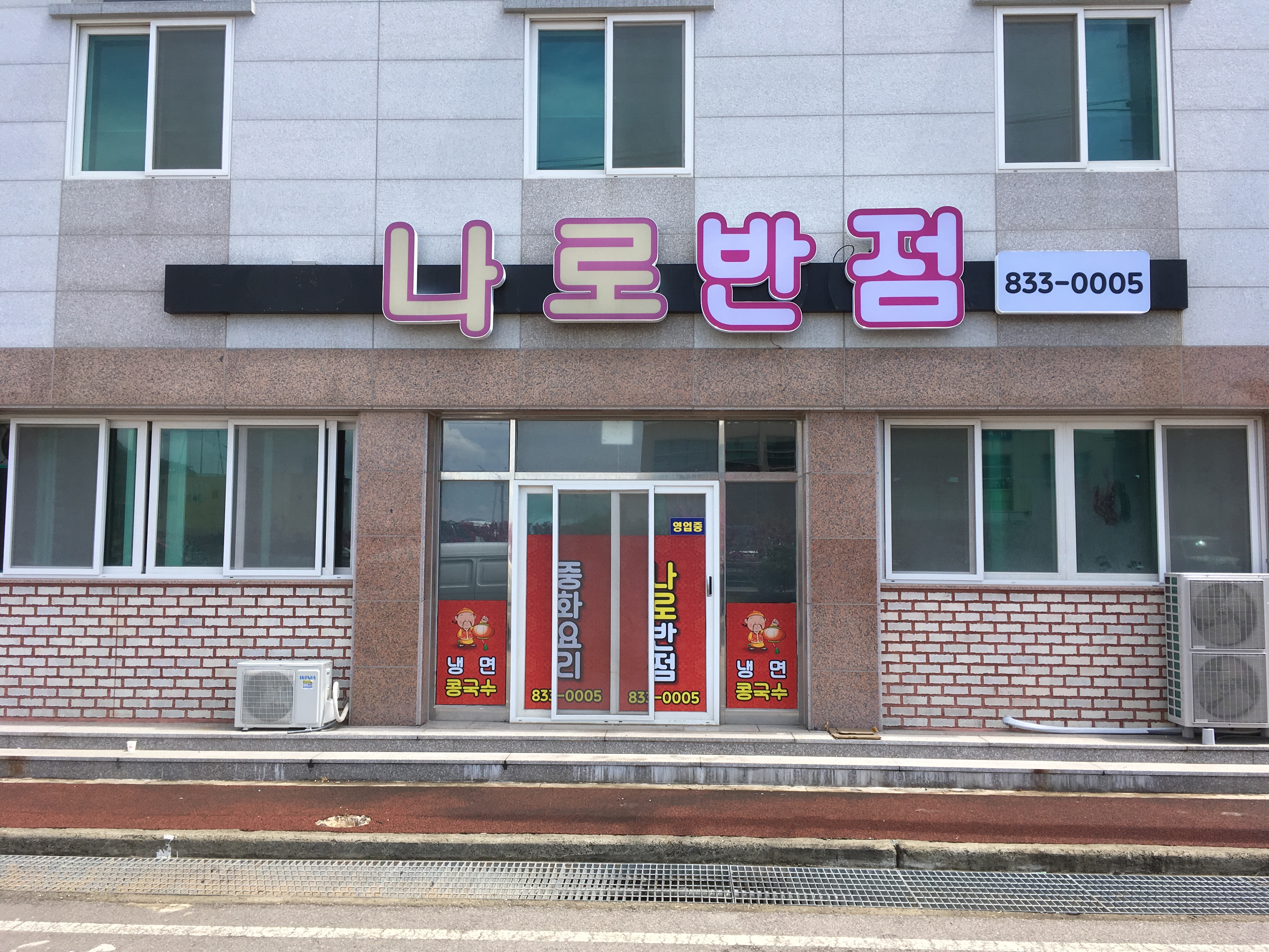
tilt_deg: +3.7
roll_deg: -0.6
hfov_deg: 61.7
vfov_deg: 48.2
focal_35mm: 29
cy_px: 476
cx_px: 634
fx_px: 1063
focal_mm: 4.15
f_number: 2.2
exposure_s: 1/845
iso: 25
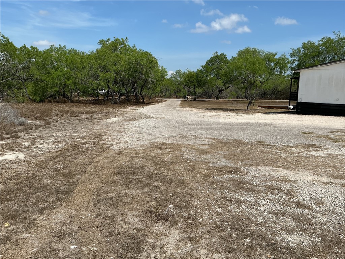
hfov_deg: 61.7
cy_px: 130
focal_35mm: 29
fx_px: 289
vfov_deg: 48.2
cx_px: 172
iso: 25
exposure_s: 1/3125
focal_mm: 3
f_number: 1.8
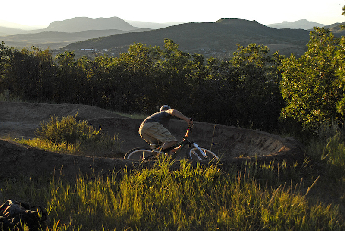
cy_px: 116
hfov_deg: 37.8
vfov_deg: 25.8
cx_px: 172
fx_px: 504
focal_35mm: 52
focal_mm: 35
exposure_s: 1/640
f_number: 4
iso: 100
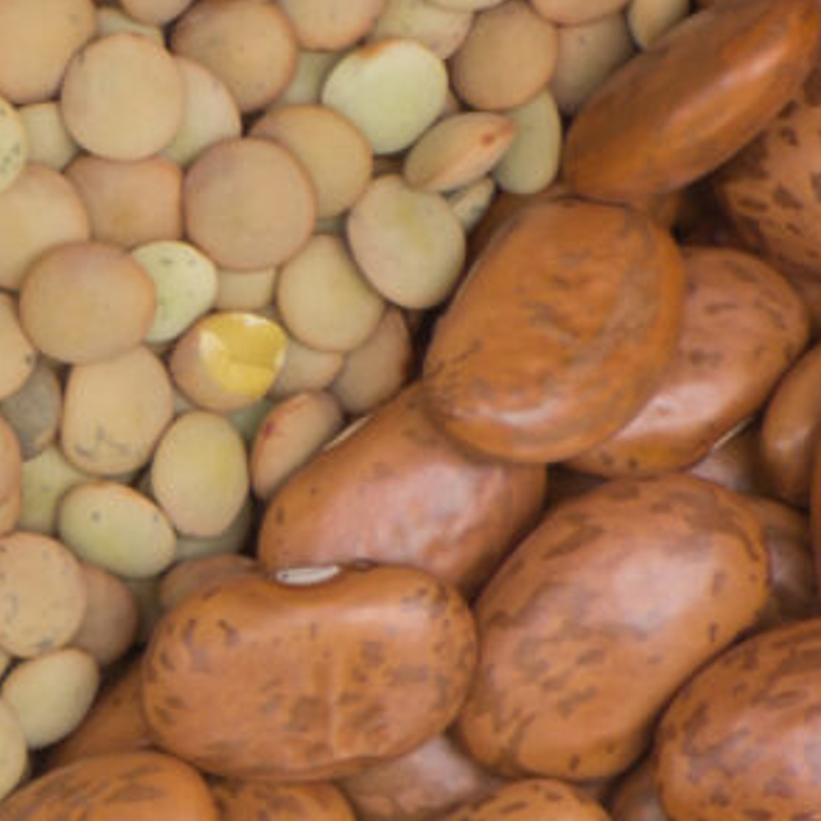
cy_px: -1156
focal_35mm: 781
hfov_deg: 2.2
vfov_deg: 2.2
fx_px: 20957
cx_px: -2738
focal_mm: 105
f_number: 11
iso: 125
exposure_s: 1/5
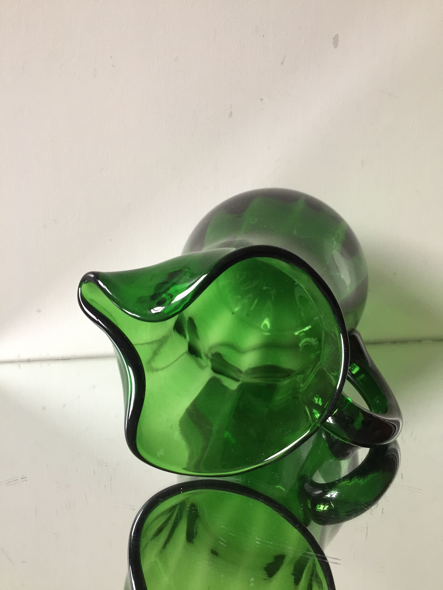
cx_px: 222
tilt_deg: -11.4
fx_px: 495
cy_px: 295
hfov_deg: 48.2
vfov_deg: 61.7
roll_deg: +0.1
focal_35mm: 29
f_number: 2.2
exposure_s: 1/33
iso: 125
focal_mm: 4.15
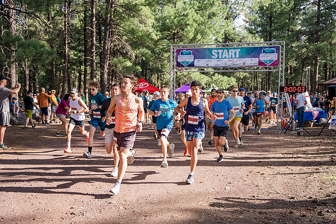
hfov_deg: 48.4
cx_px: 168
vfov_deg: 33.4
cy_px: 112
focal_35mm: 40
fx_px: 373
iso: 500
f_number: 3.2
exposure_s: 1/2000
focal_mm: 40
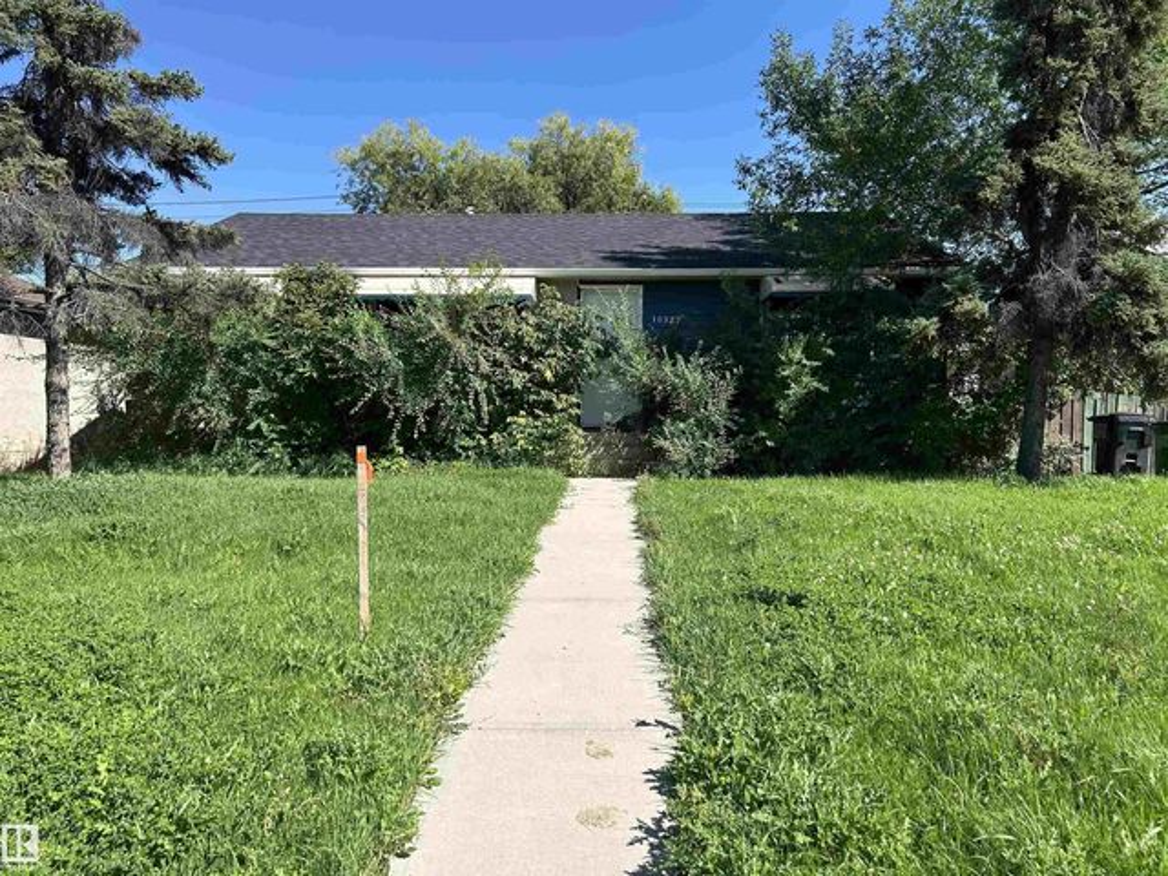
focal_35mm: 26
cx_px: 584
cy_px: 438
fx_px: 877
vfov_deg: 53.1
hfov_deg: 67.3
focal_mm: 5.7
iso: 50
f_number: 1.5
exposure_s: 1/2457
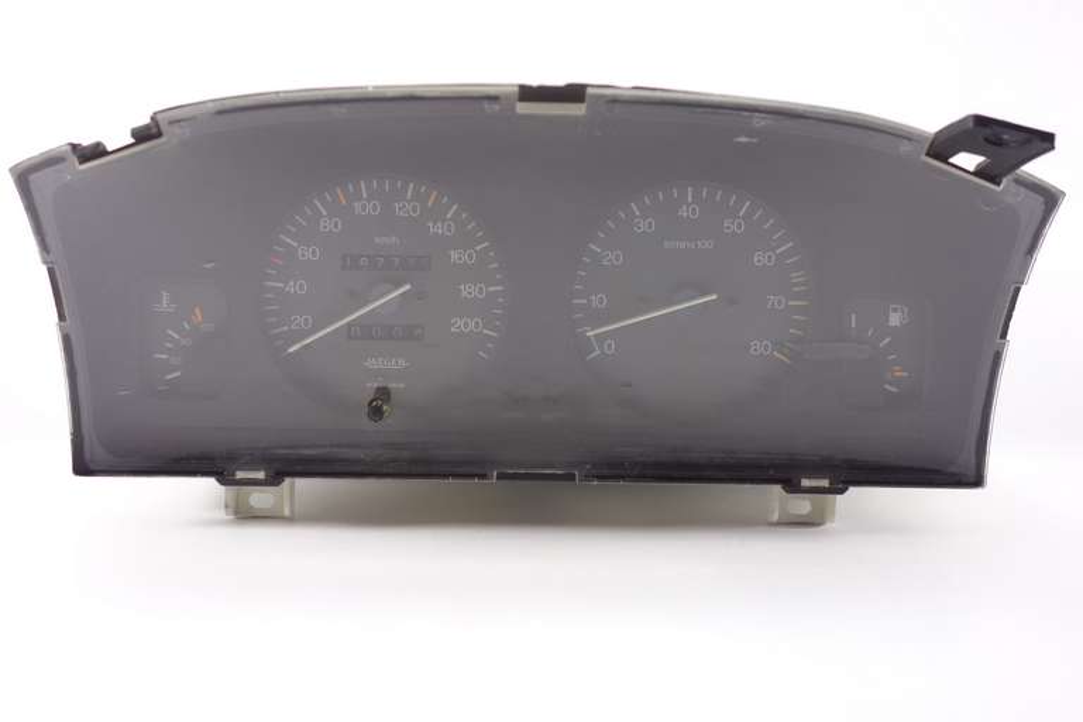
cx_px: 542
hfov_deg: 51.9
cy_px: 361
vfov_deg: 35.9
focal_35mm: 37
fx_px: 1113
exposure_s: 1/40
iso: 200
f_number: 2.8
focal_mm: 13.75
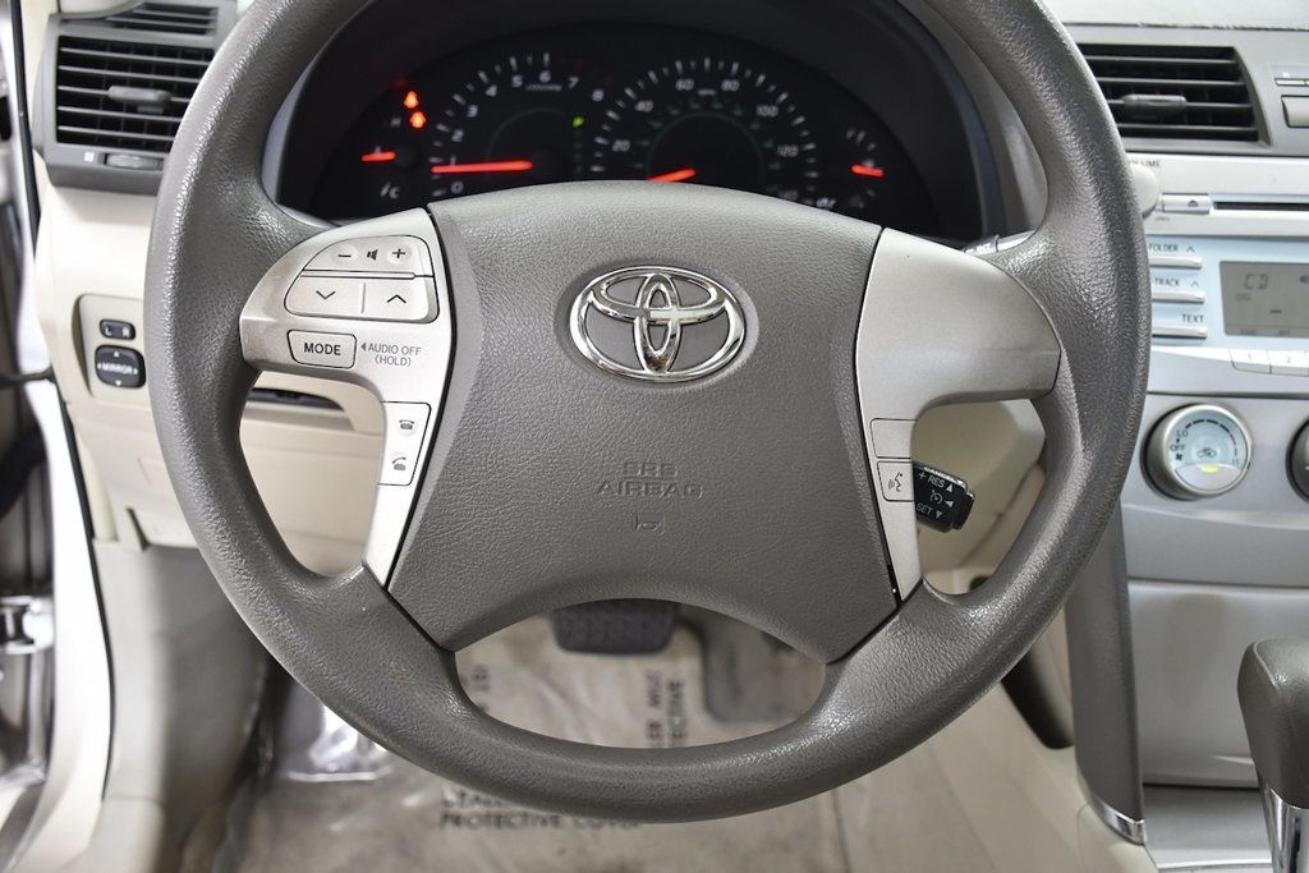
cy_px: 436
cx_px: 654
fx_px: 1309
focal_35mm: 36
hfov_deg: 53.1
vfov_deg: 36.9
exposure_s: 1/160
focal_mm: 24
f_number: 4
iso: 1250
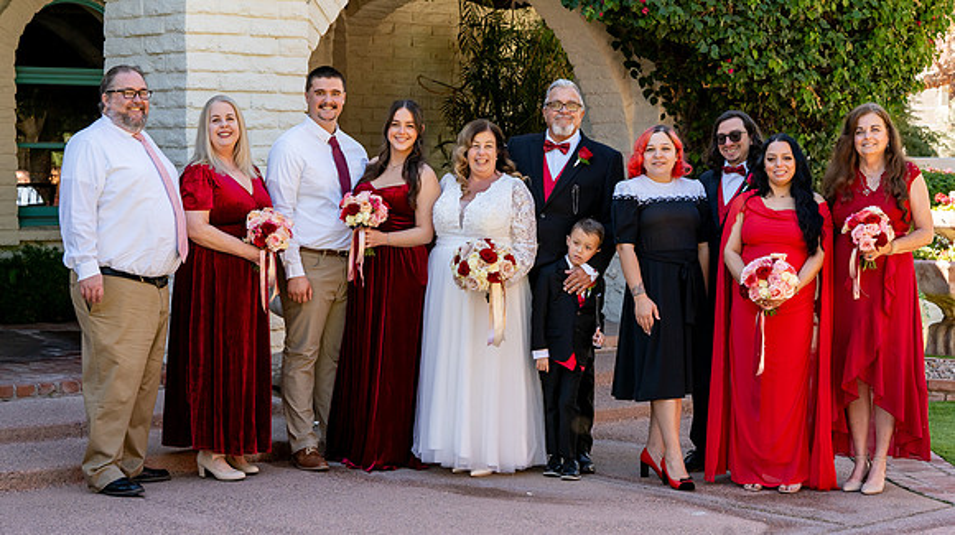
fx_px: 1972
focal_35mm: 78
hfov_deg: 27.2
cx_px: 464
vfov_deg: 15.5
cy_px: 280
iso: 400
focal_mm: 70
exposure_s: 1/250
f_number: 7.1
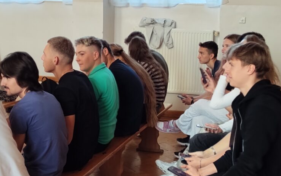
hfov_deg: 33.5
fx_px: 467
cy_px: 83
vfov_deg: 21.3
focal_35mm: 61
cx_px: 140
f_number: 2
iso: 80
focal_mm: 2.78
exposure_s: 1/50
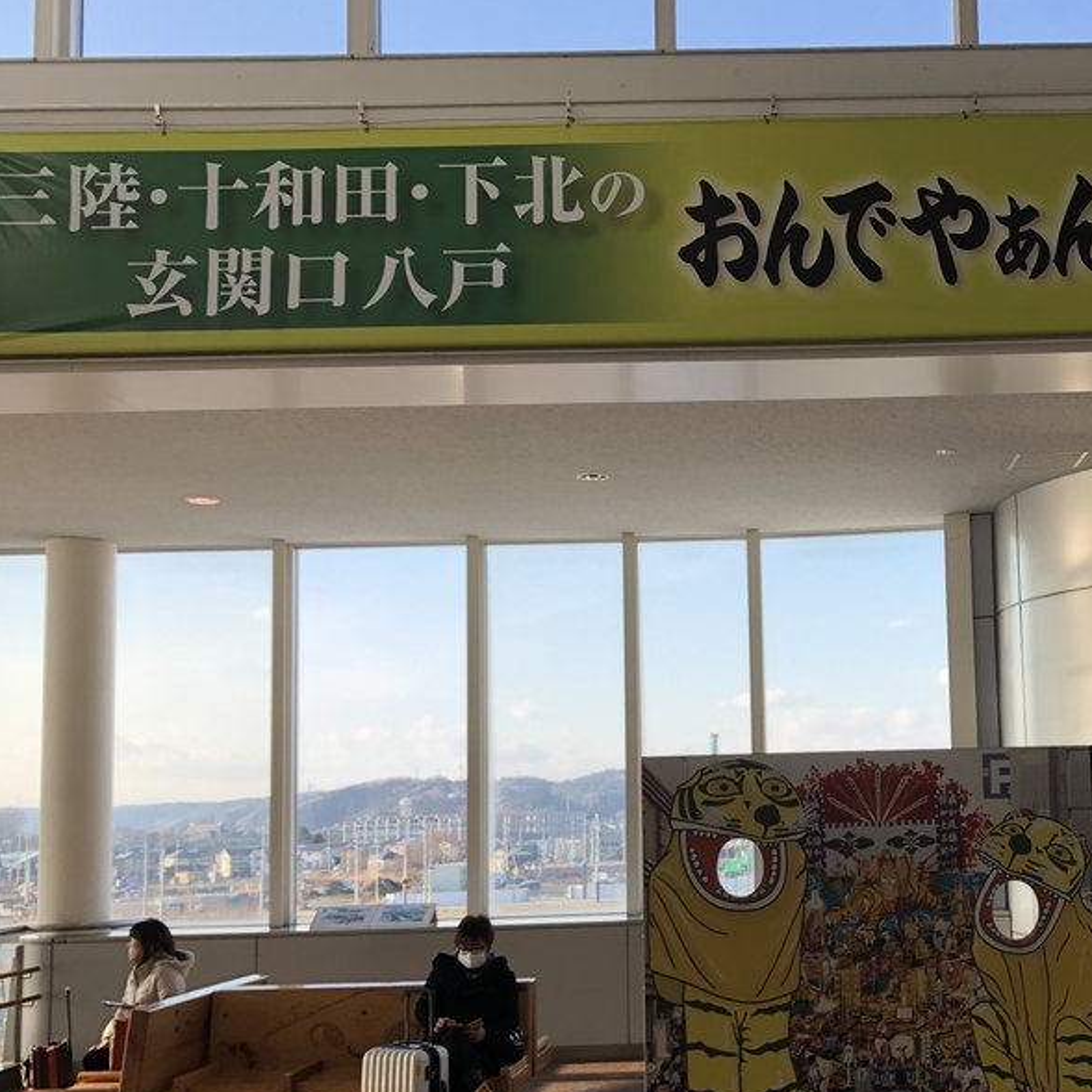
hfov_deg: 38.1
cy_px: 673
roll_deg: +1.4
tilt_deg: +6.1
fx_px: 1535
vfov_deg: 38.9
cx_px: 825
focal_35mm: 43
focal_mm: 3.99
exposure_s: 1/298
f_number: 1.8
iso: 20
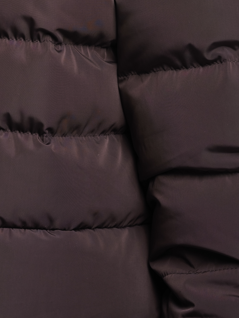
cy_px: -60
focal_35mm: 173
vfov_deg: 11.2
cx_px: 55
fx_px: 1592
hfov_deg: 8.6
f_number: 8
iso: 125
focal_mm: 75
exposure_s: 1/160
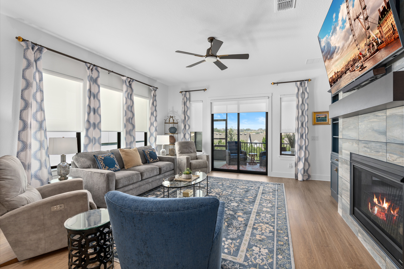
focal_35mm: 16
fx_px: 180
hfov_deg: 96.7
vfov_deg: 73.7
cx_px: 202
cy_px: 134
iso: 320
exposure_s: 1/8
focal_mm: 16
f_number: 7.1
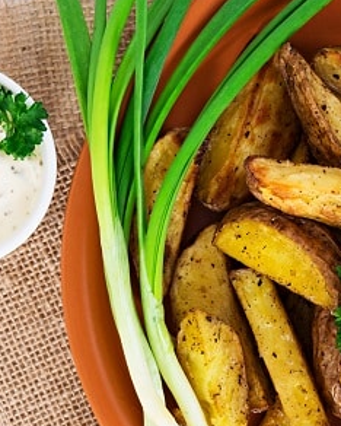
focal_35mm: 156
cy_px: 290
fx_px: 1966
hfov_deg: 9.8
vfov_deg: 12.3
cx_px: 389
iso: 125
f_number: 8
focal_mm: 36
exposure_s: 1/100
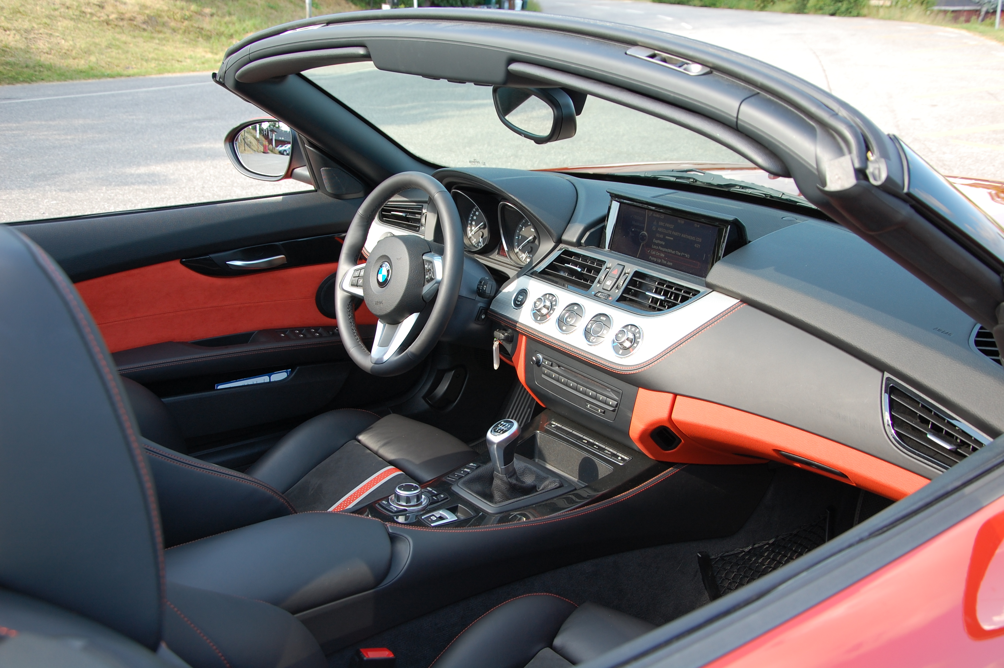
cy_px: 334
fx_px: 1003
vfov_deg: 36.8
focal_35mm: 36
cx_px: 502
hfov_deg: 53.2
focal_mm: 24
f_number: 5.6
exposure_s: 1/125
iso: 200
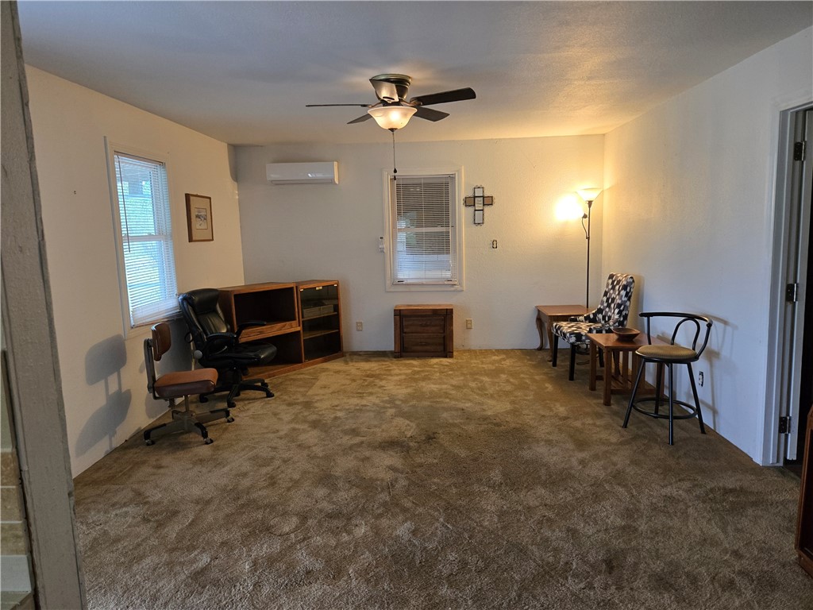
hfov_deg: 73.9
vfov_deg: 58.9
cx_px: 406
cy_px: 305
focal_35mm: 23
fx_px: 540
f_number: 1.8
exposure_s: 1/120
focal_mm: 5.4
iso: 320
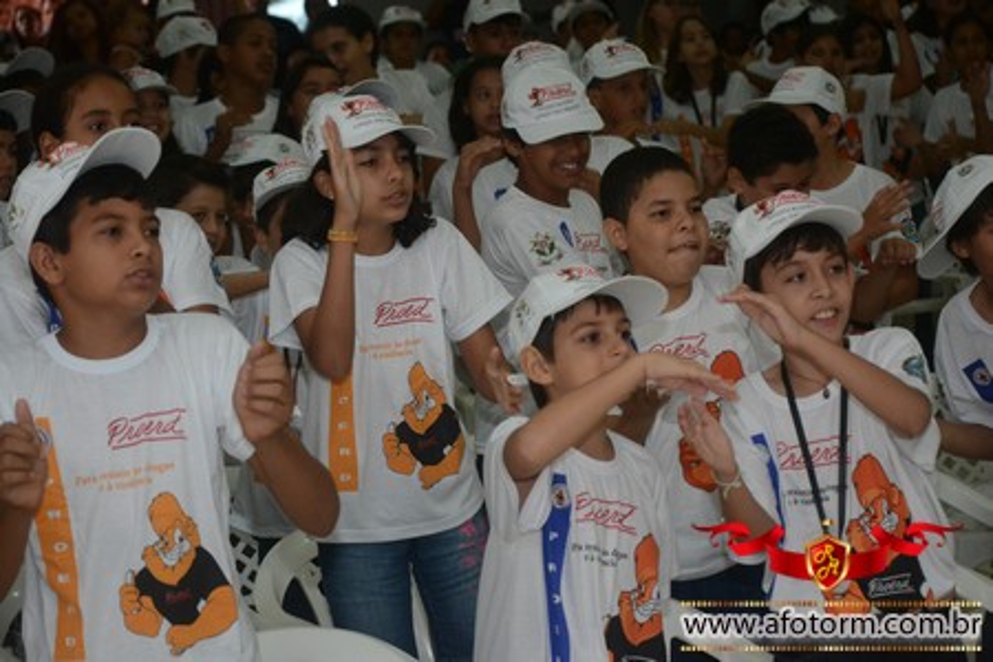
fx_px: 3310
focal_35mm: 120
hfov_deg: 17.1
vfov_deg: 11.4
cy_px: 331
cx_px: 496
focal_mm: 80
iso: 1600
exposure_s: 1/125
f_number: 5.6
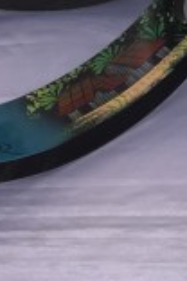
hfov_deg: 10.6
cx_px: 293
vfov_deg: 15.5
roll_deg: -2.6
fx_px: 966
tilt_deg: -29.5
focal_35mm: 124
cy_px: -115
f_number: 2.2
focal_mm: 4.15
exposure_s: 1/62
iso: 32
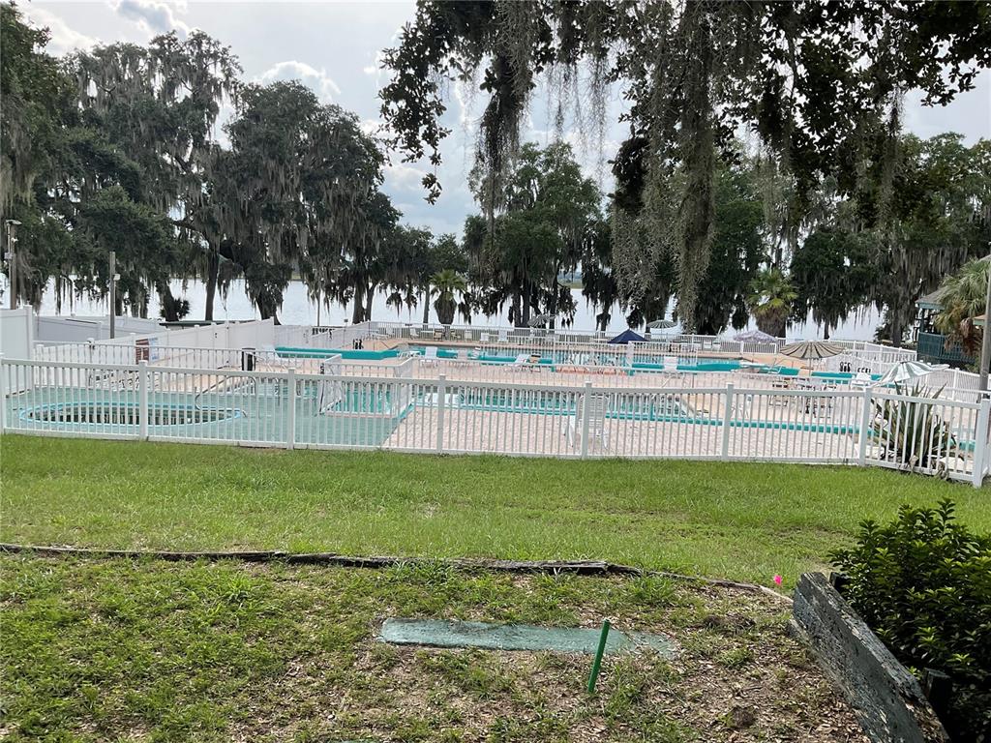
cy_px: 372
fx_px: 830
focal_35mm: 29
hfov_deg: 61.7
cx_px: 496
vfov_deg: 48.2
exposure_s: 1/749
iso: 16
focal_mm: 3
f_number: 1.8
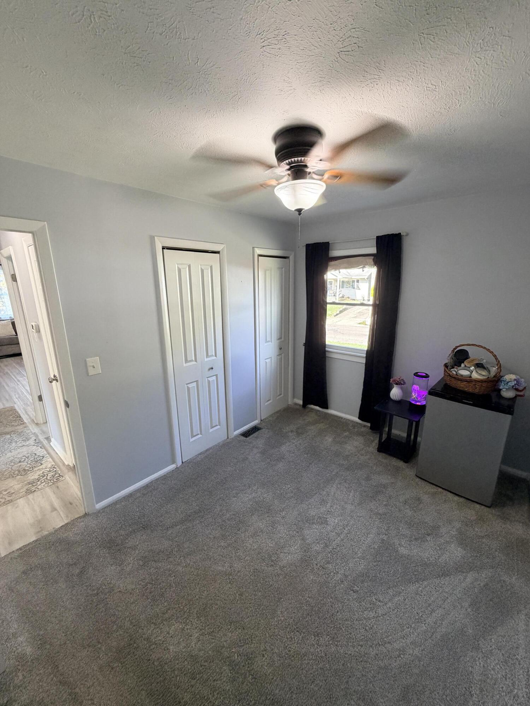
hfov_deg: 85.7
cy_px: 353
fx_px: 286
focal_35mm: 14
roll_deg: +0.0
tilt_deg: -13.0
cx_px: 265
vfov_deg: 102.1
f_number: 2.2
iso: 160
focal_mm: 2.22
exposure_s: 1/60
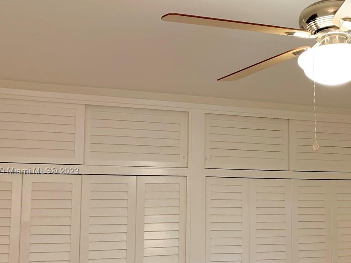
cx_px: 273
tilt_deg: +5.4
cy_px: 172
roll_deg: +0.2
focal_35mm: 48
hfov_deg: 38.4
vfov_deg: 30.1
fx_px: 487
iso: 250
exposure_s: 1/60
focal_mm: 4.25
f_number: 1.8
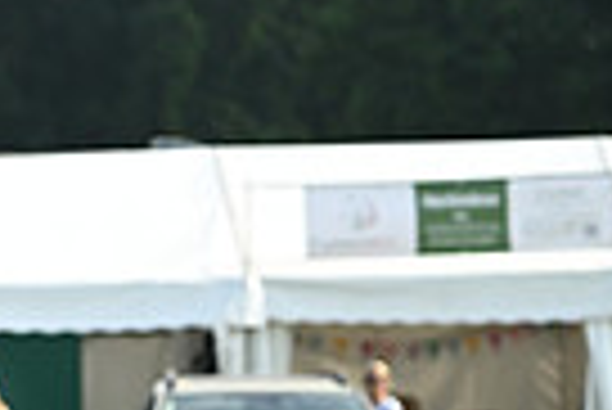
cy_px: 345
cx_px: -590
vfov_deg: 2.0
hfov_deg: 2.9
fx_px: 11964
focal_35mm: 703
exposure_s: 1/1250
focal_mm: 165
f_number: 4.8
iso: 400
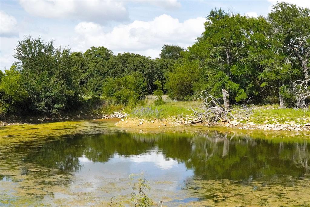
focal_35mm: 48
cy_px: 104
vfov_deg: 28.1
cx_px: 155
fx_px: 413
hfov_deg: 41.1
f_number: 18
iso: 6400
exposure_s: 1/4000
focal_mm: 32
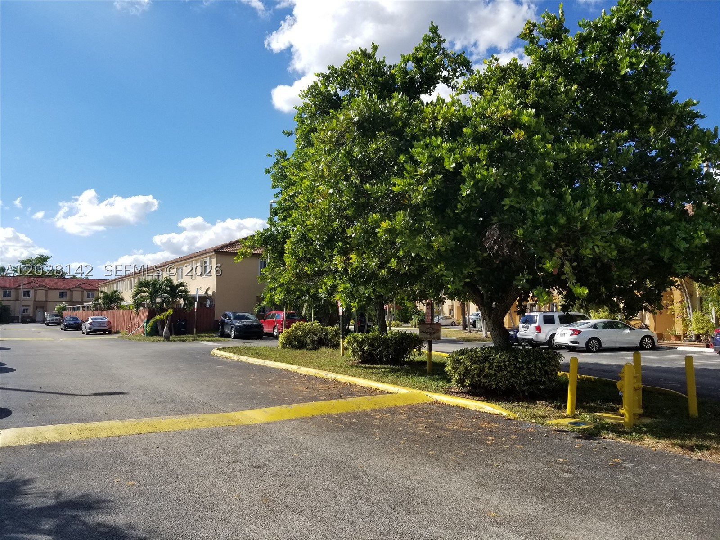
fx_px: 541
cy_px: 270
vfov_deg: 53.1
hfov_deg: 67.3
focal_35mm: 26
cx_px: 360
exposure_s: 1/2728
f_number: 1.7
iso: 50
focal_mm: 4.25
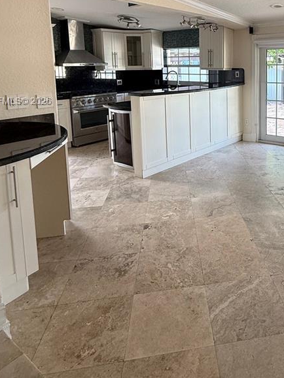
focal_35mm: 29
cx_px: 224
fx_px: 317
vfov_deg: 58.9
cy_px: 102
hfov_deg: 45.9
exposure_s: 1/120
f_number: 2.2
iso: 160
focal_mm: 2.22
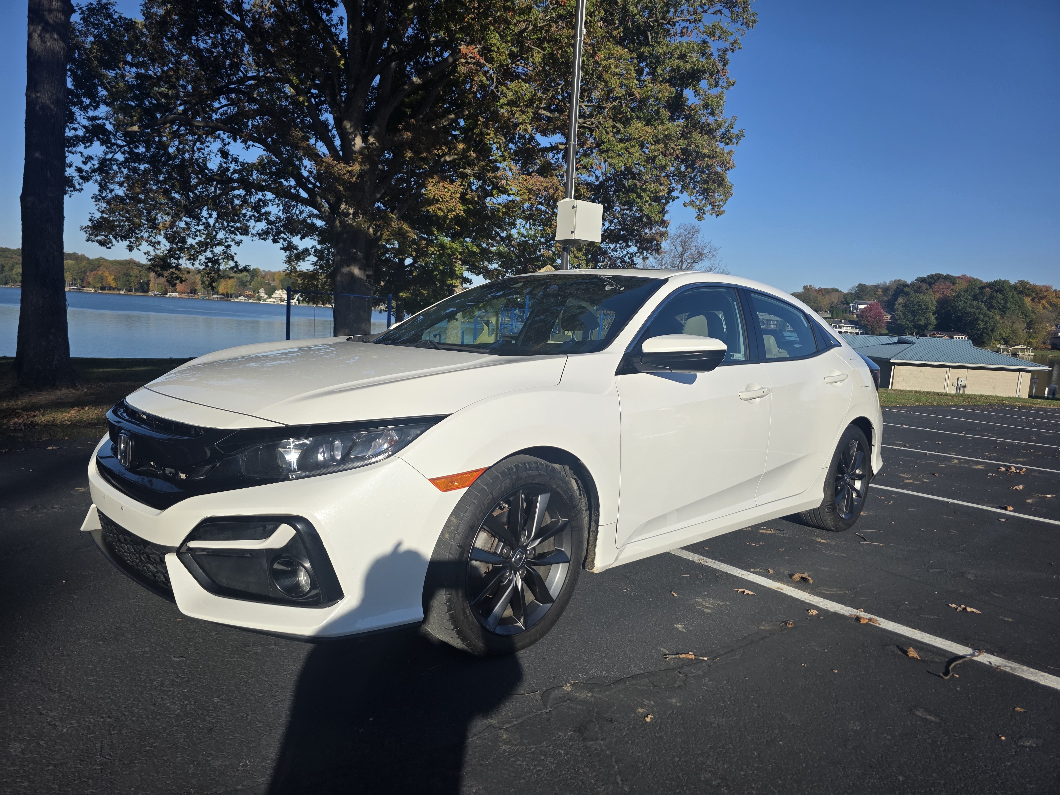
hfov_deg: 73.9
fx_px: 704
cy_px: 398
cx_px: 530
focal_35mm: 23
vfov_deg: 58.9
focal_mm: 6.3
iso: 80
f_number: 1.7
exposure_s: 1/6574
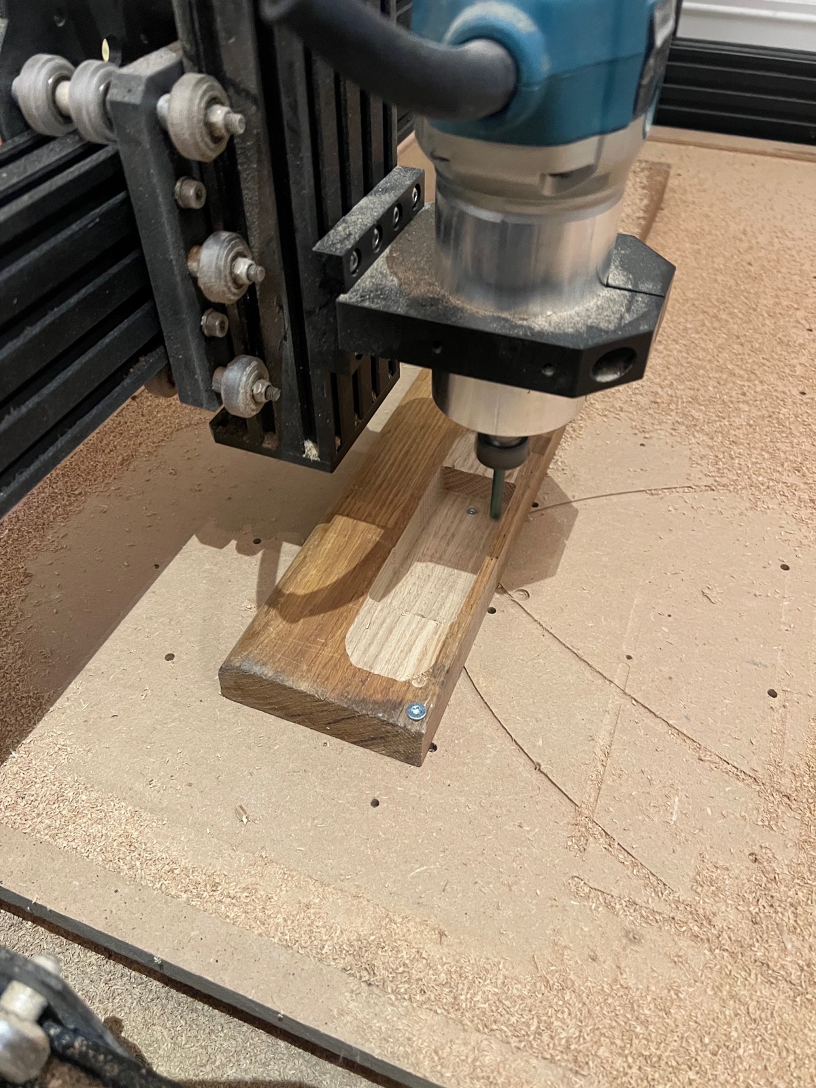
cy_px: 544
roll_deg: +1.1
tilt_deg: -44.6
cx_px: 408
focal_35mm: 26
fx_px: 817
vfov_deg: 67.3
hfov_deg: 53.1
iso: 400
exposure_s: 1/33
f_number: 1.5
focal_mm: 5.7
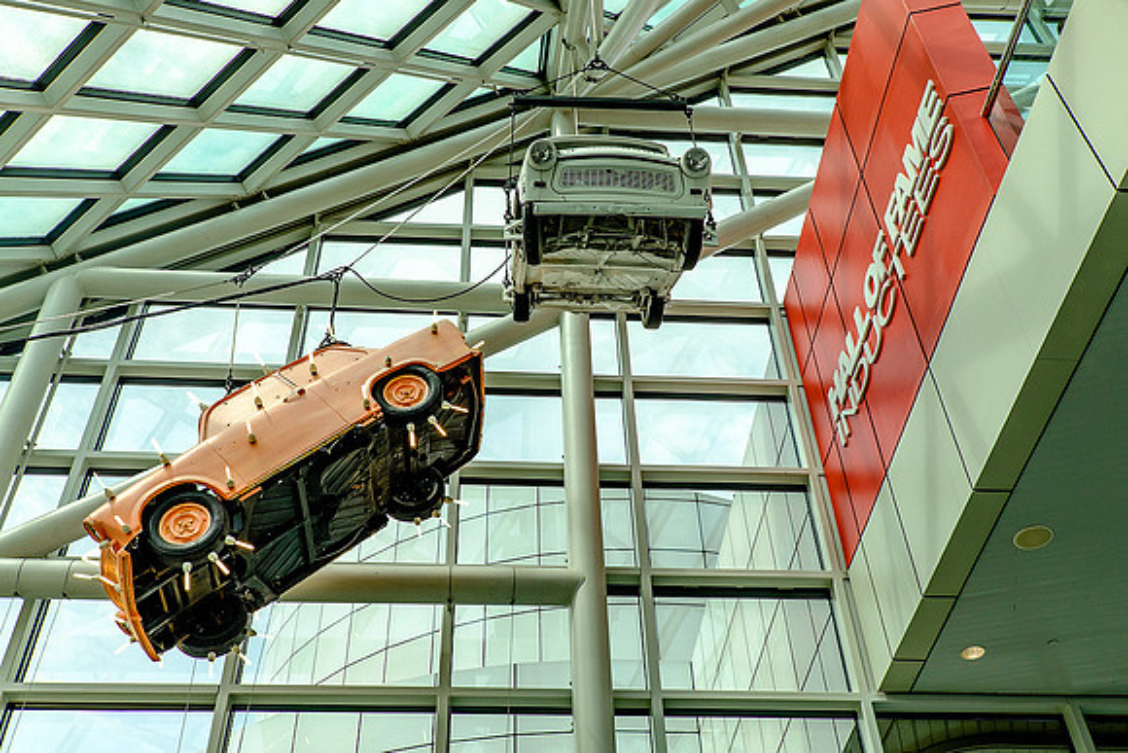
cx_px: 564
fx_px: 1128
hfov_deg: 53.1
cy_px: 376
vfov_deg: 36.9
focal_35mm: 36
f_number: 7.1
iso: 400
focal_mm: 24.3
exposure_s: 1/180
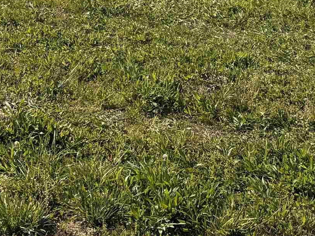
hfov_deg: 20.6
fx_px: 819
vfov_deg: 14.6
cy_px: -171
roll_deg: -1.1
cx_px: -42
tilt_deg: -6.9
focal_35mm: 90
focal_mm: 6.76
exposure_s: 1/7092
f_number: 1.78
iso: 80
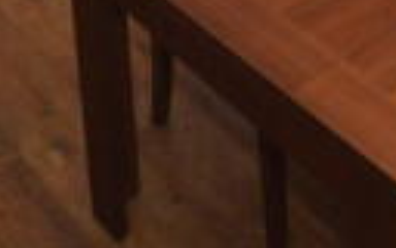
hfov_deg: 25.0
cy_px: -310
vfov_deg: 13.3
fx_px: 842
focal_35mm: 78
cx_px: 415
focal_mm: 10
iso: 500
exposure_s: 1/60
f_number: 4
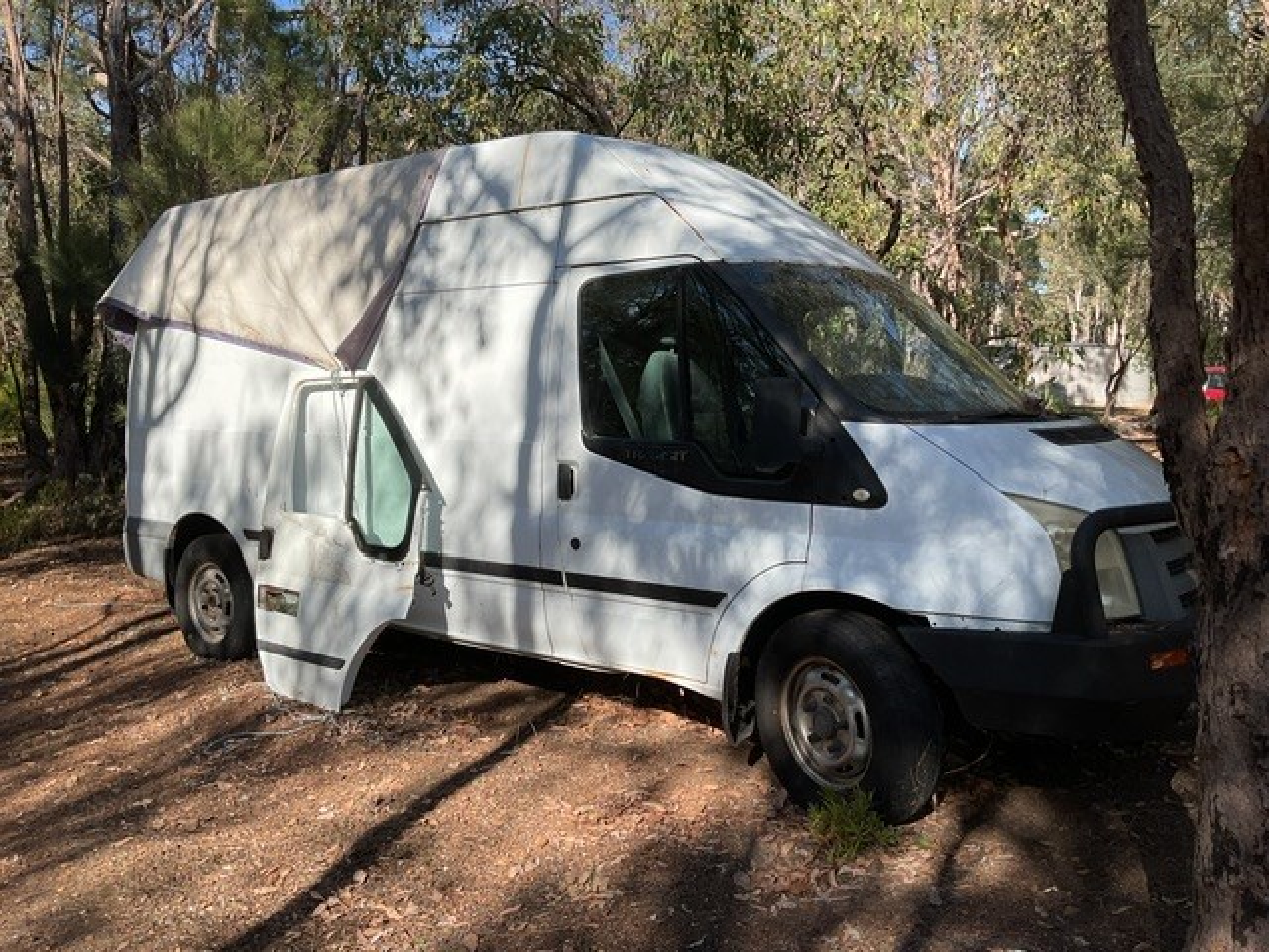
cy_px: 476
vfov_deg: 48.2
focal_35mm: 29
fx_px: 1063
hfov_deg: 61.7
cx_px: 634
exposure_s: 1/1144
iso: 16
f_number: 1.8
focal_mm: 3
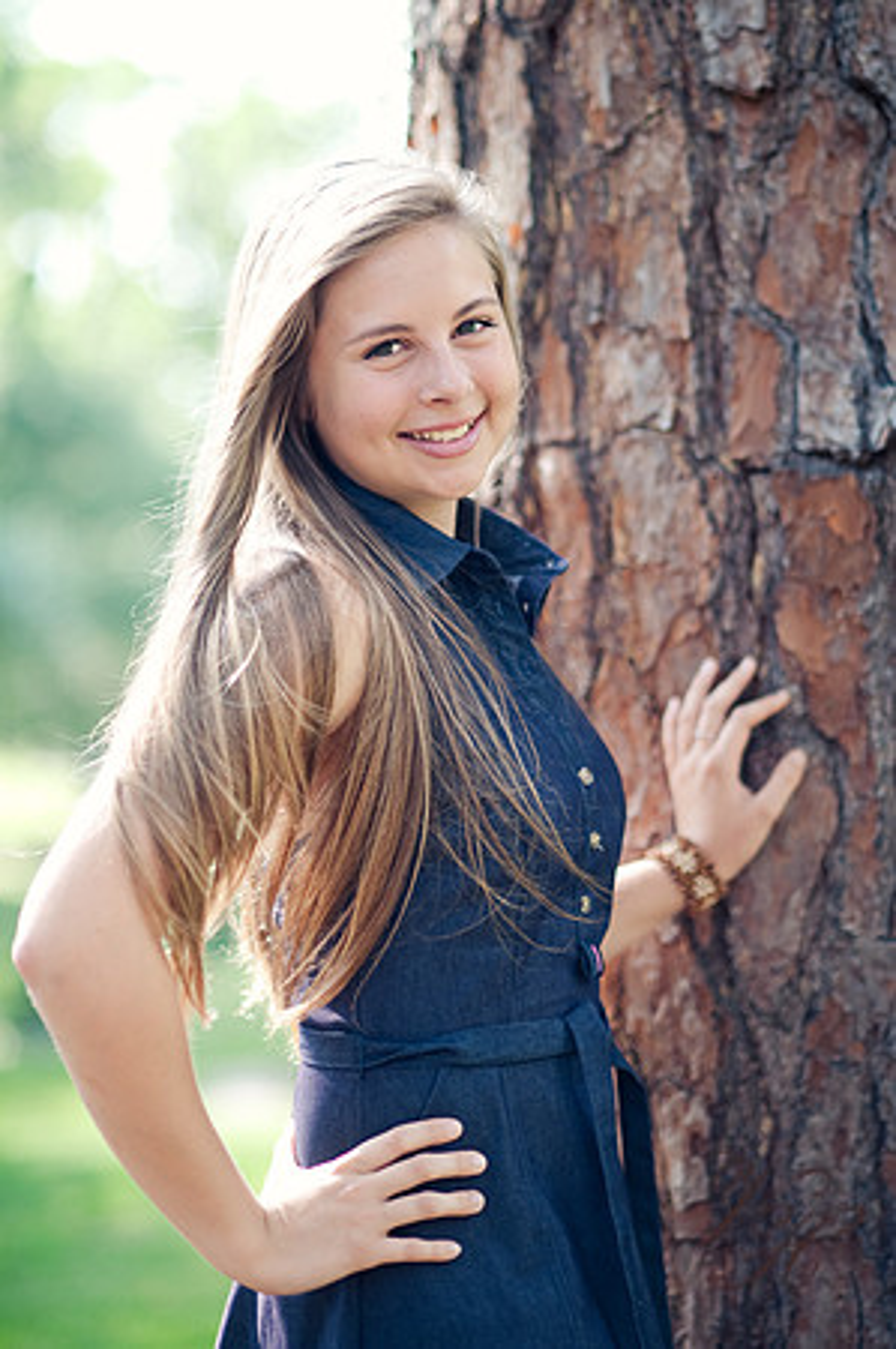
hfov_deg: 16.0
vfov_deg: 23.9
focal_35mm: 85
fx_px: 3180
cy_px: 674
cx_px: 448
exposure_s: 1/400
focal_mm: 85
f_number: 2
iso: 200
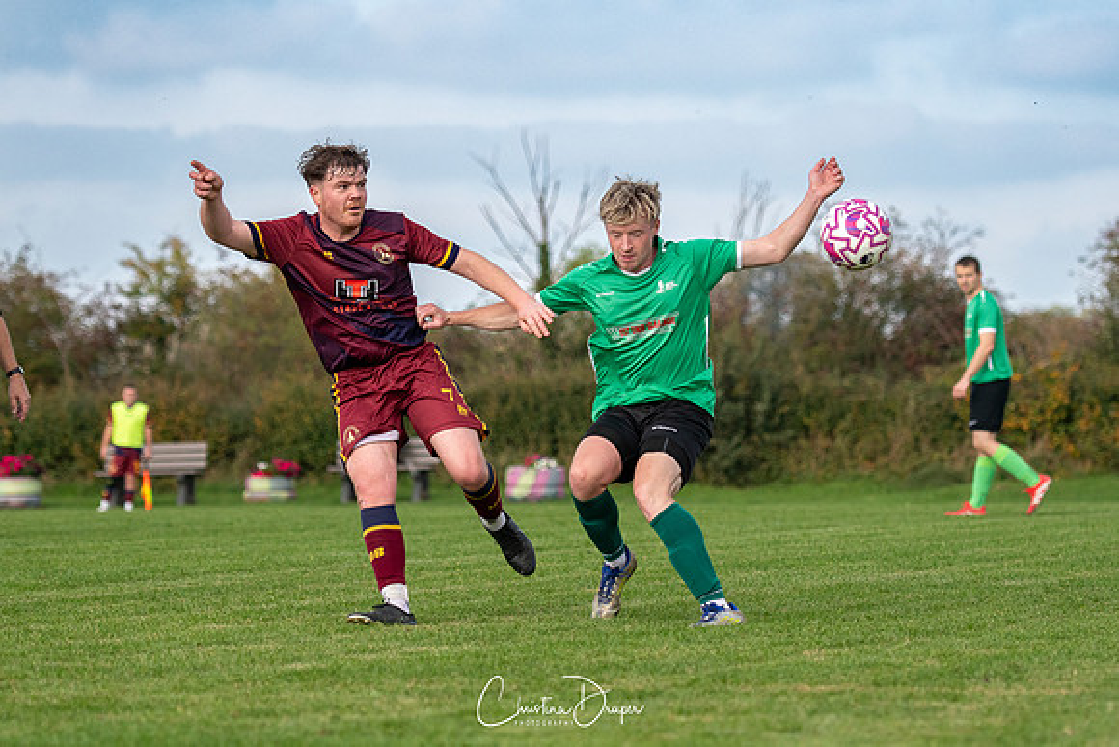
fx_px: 5254
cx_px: 515
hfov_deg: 12.2
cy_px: 345
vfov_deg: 8.1
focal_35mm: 169
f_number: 2.8
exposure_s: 1/5000
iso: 320
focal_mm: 98
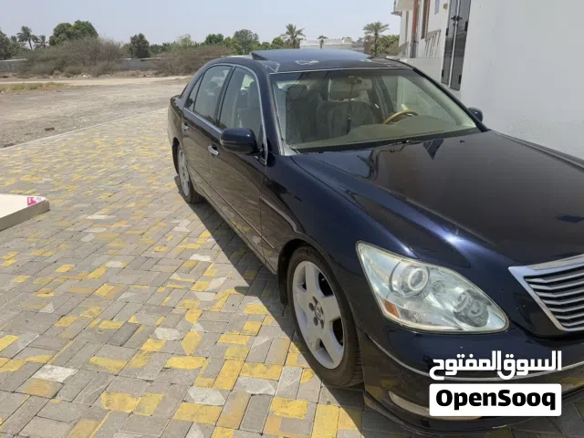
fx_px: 405
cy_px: 219
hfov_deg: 71.6
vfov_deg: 56.8
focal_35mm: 24
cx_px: 292
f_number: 1.78
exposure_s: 1/6173
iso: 80
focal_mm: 6.76
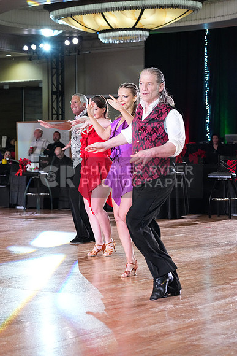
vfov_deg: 22.1
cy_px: 178
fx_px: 908
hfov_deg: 14.9
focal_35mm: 92
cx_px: 118
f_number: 5
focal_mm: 92
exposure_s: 1/400
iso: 6400
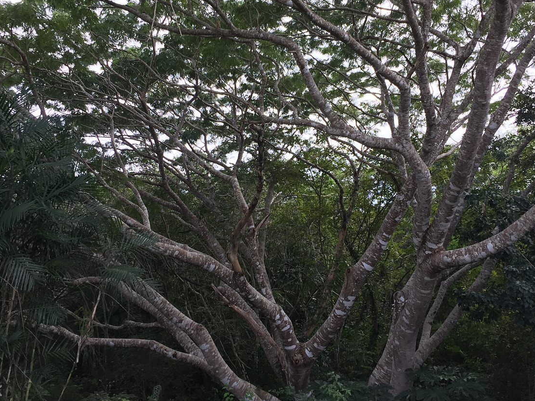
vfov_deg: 34.3
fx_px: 649
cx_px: 269
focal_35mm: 42
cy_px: 169
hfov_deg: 44.8
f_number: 2.2
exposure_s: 1/209
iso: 32
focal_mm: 4.15
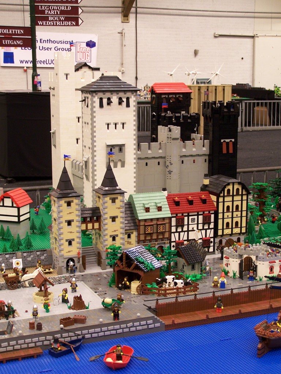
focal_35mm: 64
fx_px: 693
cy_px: 187
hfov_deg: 22.9
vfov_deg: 30.3
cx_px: 140
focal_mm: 10.7
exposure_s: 1/2
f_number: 3.2
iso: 80
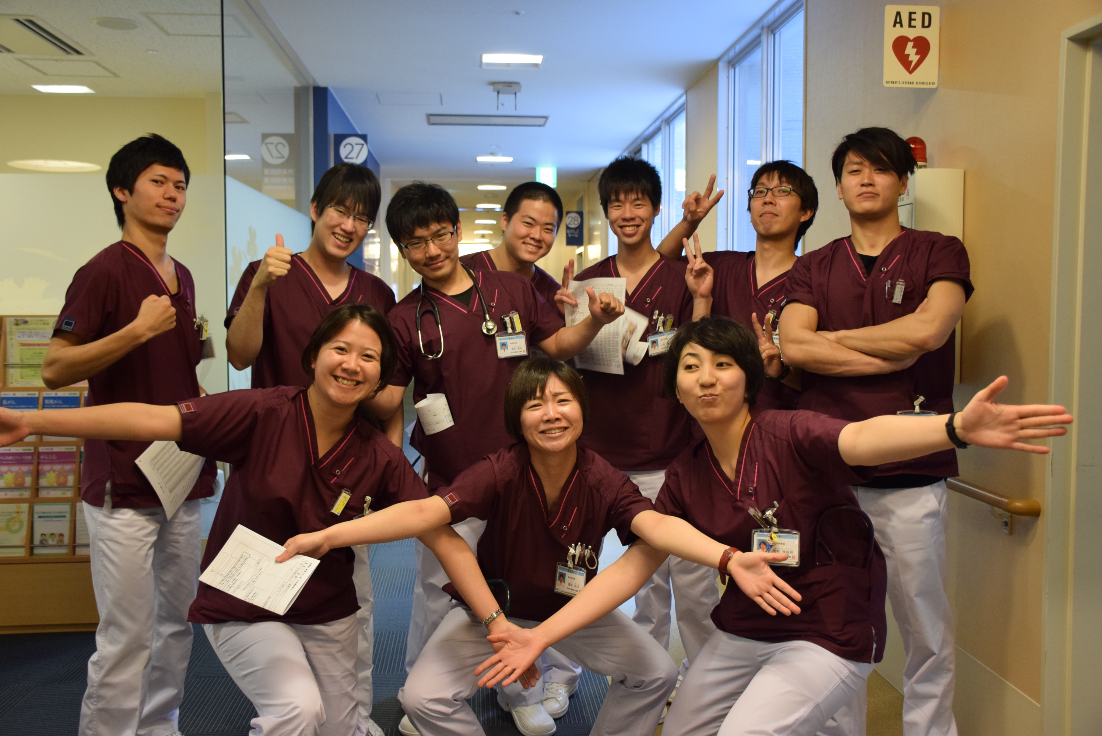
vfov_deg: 38.4
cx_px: 551
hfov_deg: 55.1
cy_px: 368
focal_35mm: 34
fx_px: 1057
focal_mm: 23
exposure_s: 1/60
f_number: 3.8
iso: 1100
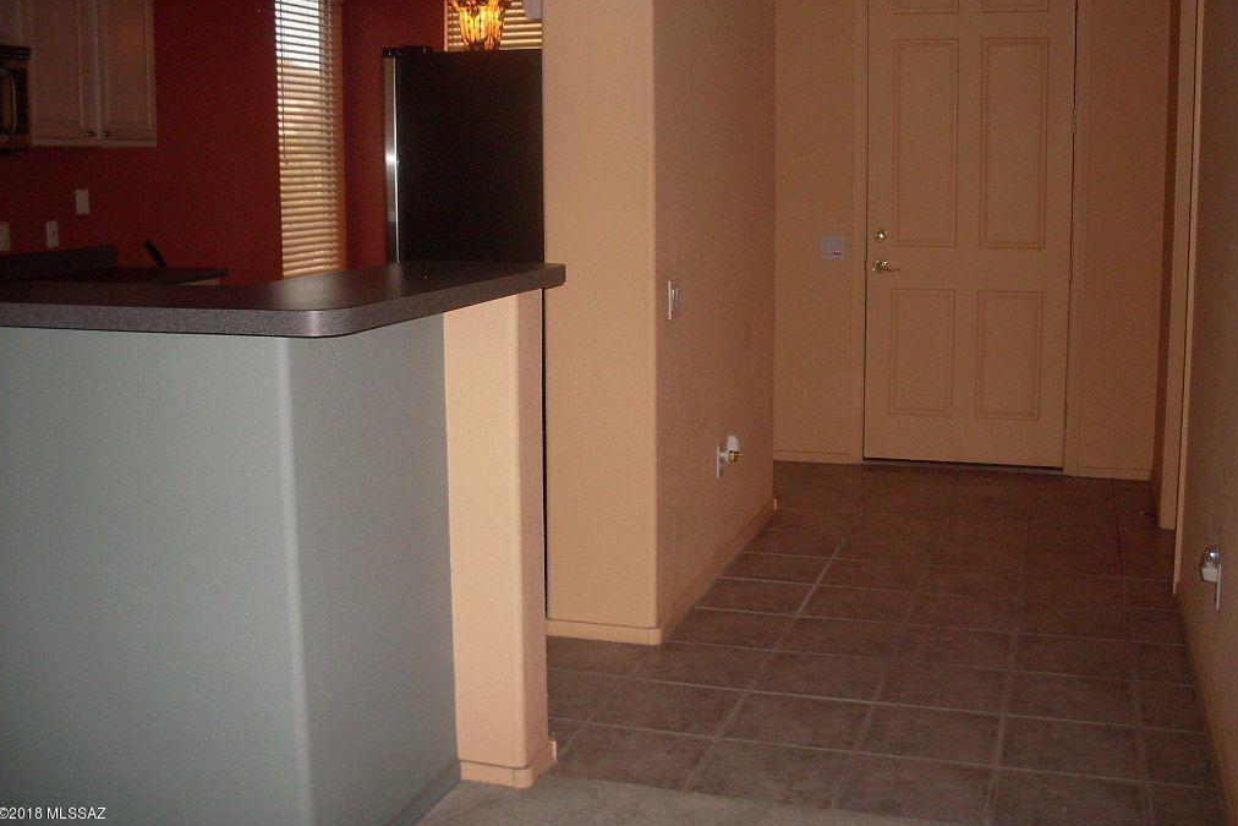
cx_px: 617
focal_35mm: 40
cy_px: 378
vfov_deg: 33.4
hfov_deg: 48.5
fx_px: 1376
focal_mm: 6.3
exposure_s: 1/45
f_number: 2.8
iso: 100
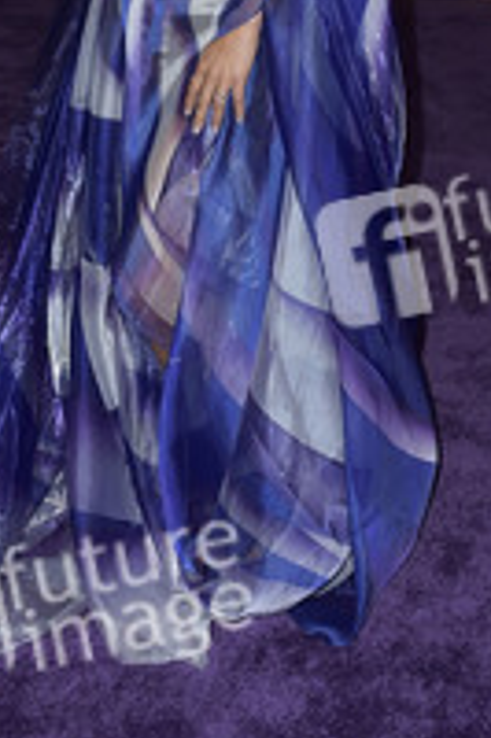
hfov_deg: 21.1
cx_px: 172
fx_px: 1312
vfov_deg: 29.9
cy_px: 55
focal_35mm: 64
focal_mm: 32
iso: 320
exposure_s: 1/250
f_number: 6.3
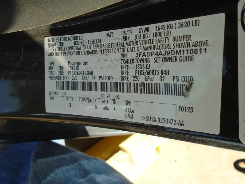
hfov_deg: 67.3
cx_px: 122
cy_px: 92
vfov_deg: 53.1
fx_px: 184
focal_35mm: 26
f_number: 3.2
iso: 100
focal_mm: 4.6
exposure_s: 1/250
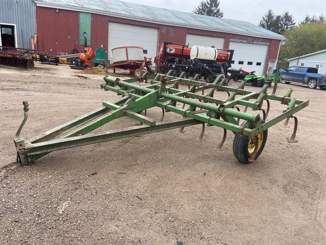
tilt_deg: -17.8
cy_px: 122
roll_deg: -4.5
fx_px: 245
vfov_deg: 53.1
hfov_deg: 67.3
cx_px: 163
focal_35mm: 26
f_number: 1.8
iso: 32
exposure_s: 1/658
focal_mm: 4.25
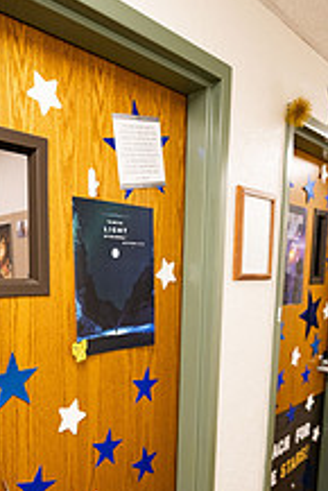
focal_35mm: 29
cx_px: 95
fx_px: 396
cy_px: 328
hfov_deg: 44.0
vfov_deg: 62.0
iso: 640
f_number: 2.8
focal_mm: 14
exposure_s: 1/200
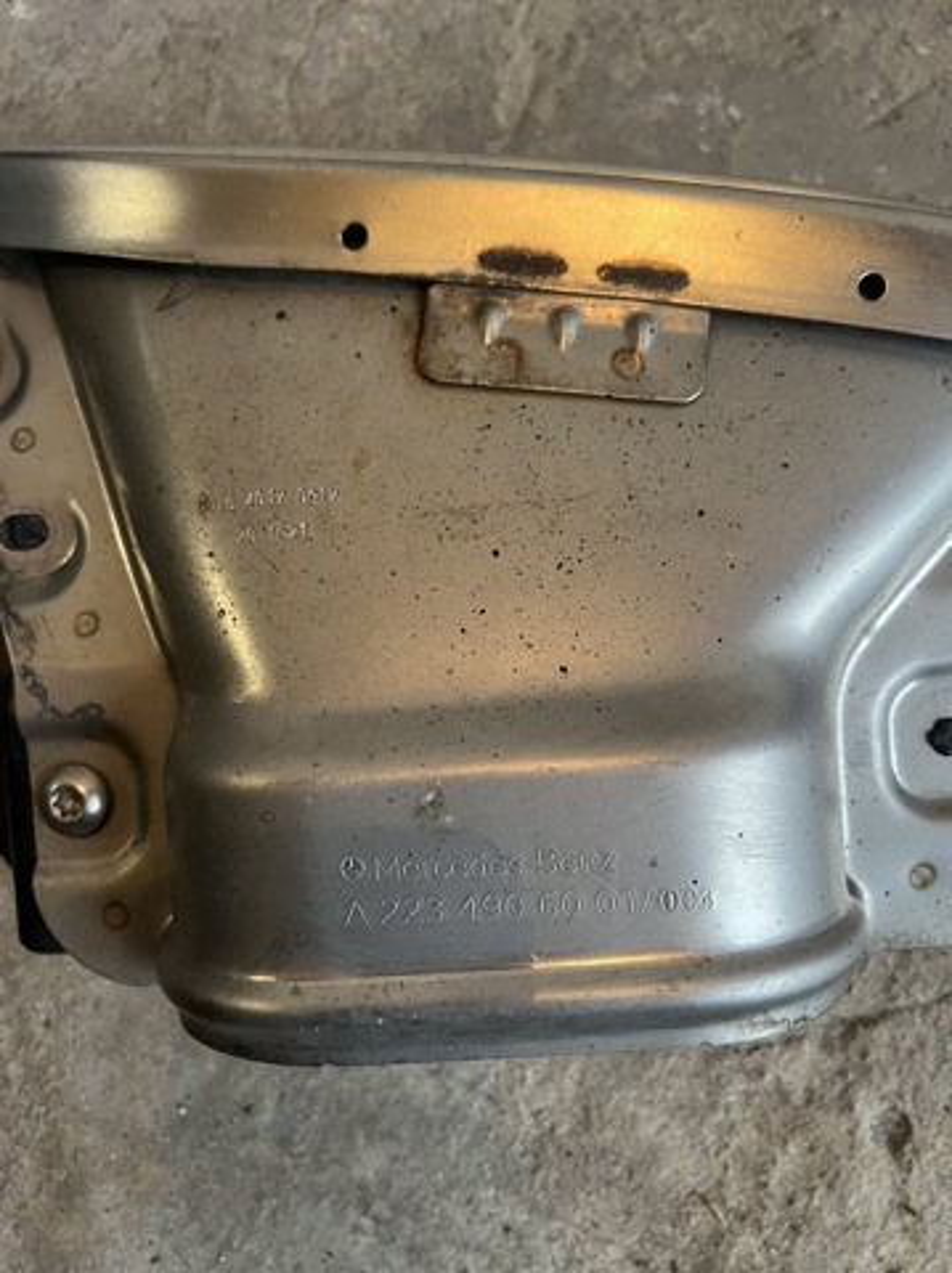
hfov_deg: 53.0
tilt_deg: -77.5
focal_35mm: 26
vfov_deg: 67.4
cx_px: 476
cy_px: 636
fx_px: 955
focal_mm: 5.7
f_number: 1.5
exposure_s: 1/50
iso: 160
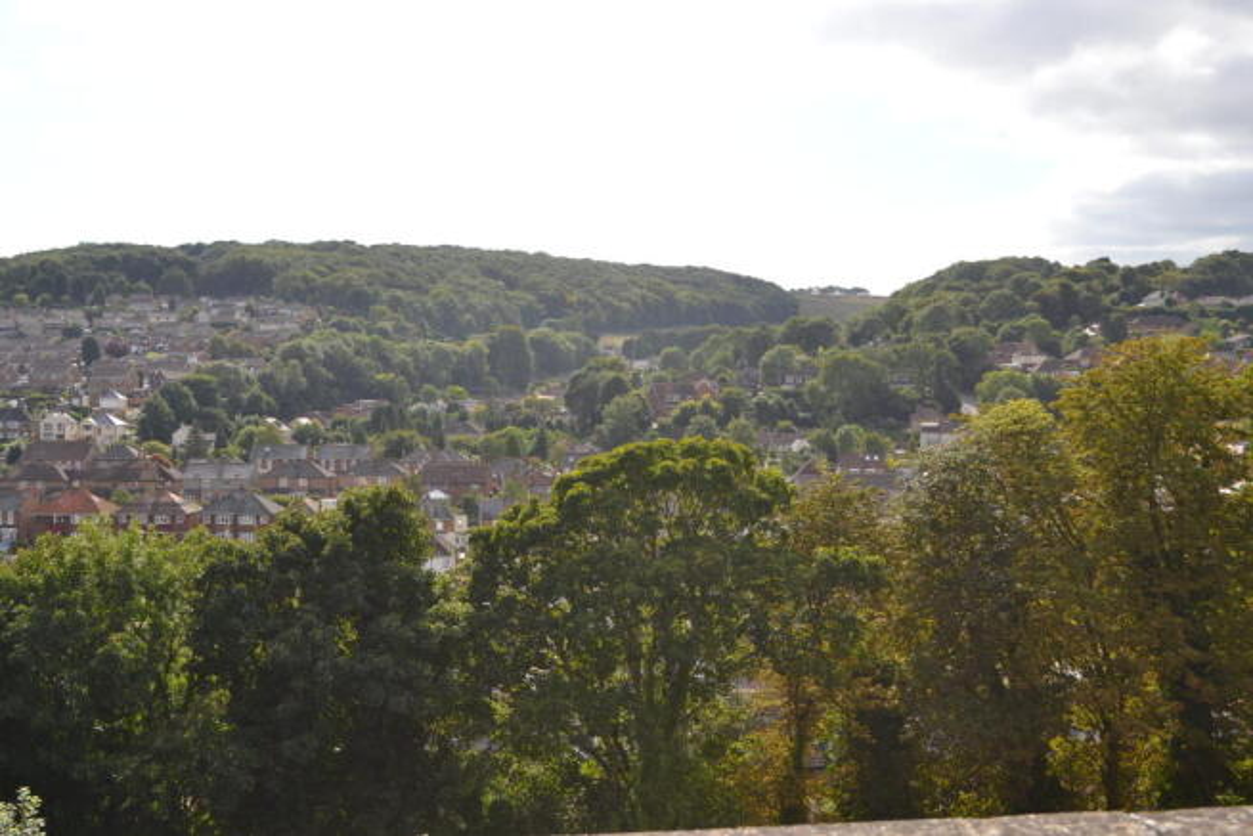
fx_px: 1671
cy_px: 418
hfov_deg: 41.1
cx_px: 626
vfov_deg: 28.1
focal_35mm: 48
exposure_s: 1/200
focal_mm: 32
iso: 100
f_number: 8
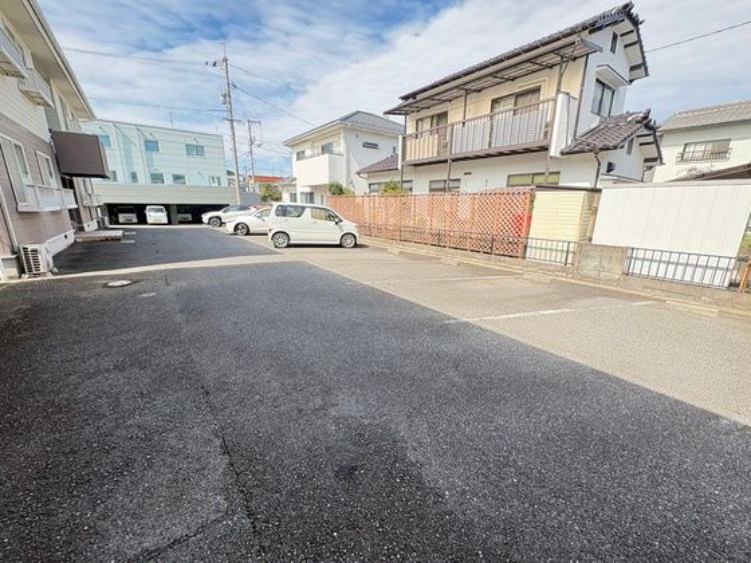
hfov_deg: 102.1
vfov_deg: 85.7
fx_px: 304
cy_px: 282
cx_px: 376
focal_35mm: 14
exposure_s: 1/337
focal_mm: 2.22
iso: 40
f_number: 2.2
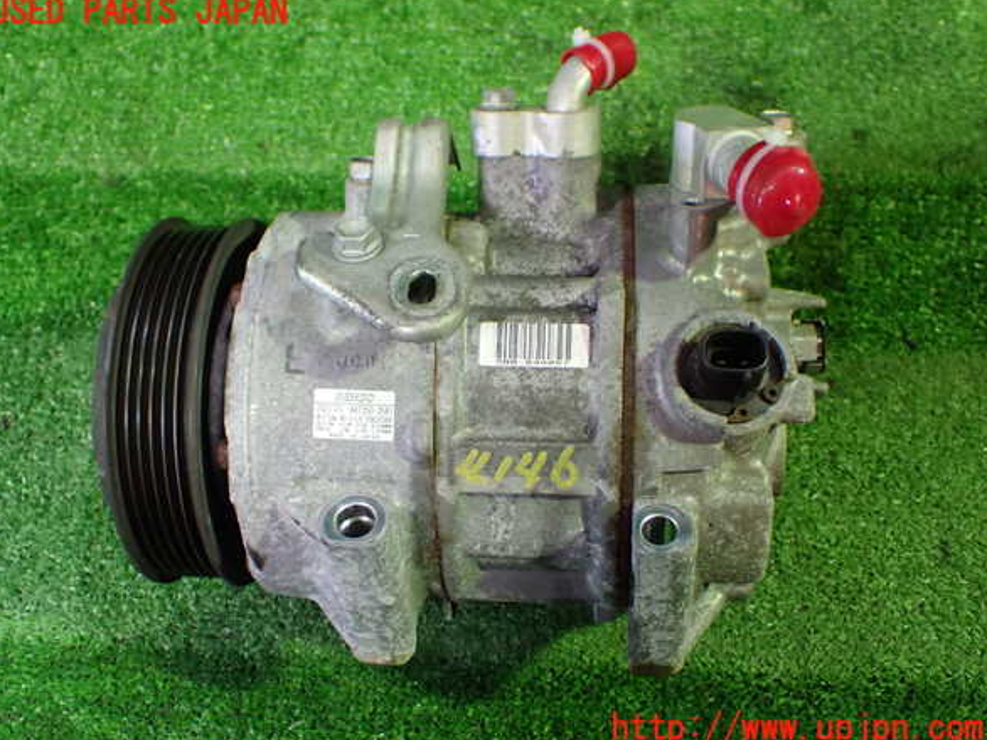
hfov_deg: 44.8
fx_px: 1197
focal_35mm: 42
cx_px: 487
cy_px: 371
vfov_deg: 34.3
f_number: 2.8
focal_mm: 7.31
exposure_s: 1/40
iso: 800
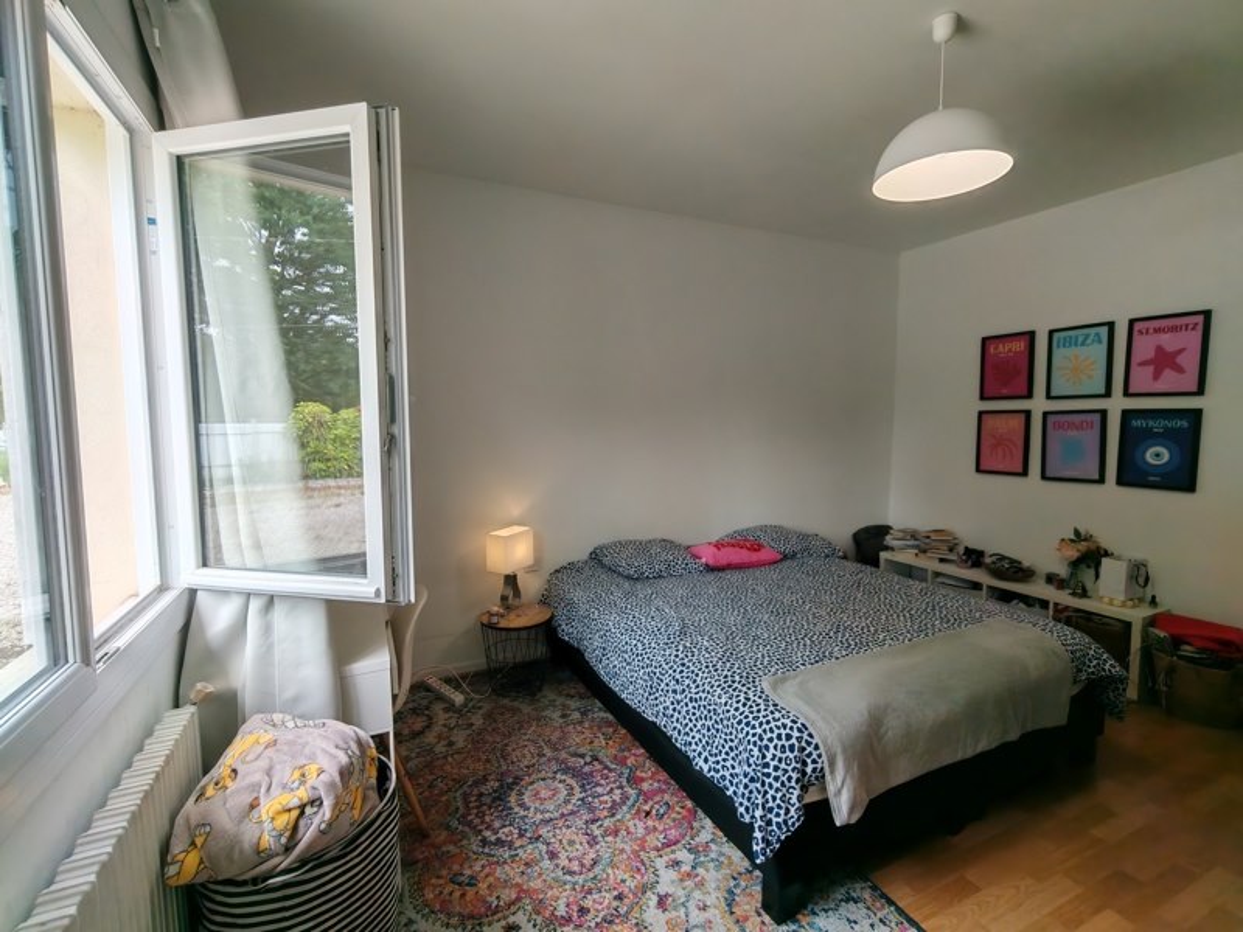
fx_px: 575
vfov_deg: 78.1
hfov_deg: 94.5
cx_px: 622
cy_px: 466
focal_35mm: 16
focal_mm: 1.96
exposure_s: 1/110
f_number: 2.2
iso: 50
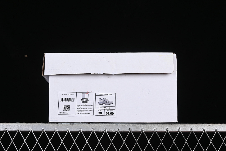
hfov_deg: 27.0
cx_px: 113
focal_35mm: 75
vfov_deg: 18.2
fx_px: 471
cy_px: 76
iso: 160
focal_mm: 50
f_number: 8
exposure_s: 1/80
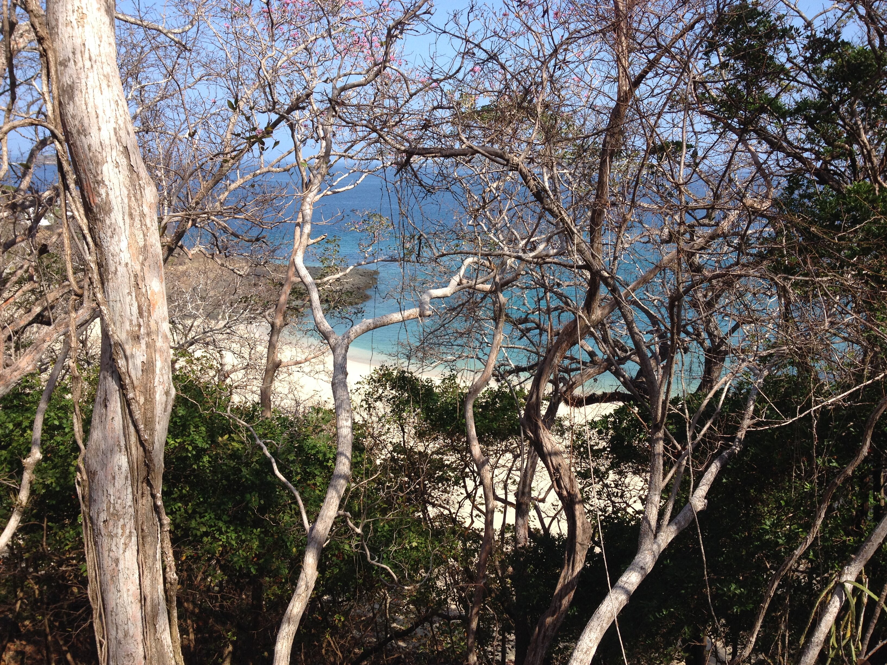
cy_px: 332
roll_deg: -0.5
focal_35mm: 35
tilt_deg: -14.7
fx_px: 897
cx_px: 444
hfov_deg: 52.6
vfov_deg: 40.7
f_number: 2.4
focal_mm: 4.28
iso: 50
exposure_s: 1/1104
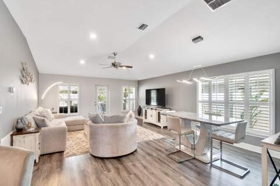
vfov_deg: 77.3
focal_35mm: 15
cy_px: 93
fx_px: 117
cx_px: 140
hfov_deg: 100.4
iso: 320
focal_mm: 10
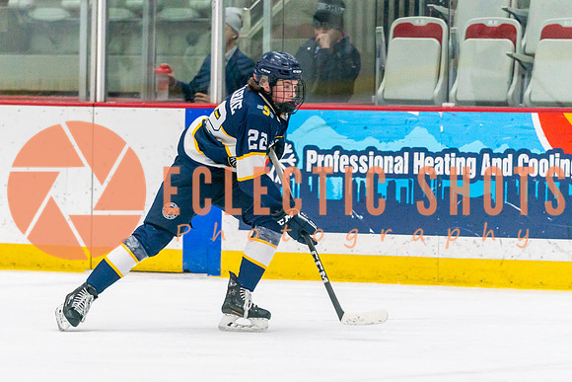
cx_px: 223
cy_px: 212
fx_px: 5309
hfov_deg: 6.2
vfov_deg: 4.1
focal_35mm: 334
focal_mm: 200
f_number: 2.8
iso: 3200
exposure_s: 1/1250
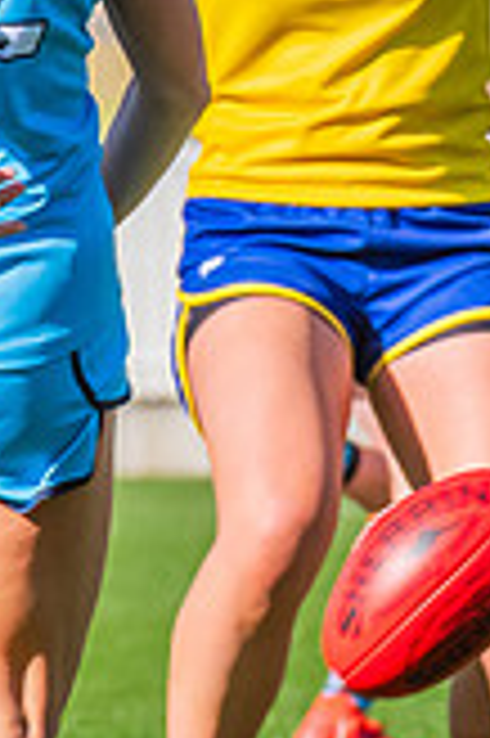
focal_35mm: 1440
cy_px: 395
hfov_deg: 1.0
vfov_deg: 1.4
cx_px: 139
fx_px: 29460
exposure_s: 1/1250
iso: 800
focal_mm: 270
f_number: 11
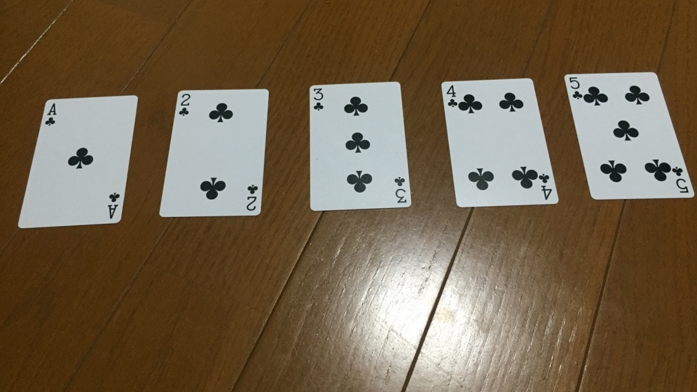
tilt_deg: -61.9
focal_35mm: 32
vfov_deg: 36.7
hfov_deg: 61.0
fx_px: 591
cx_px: 351
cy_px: 196
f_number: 2.2
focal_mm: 4.15
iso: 200
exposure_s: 1/30
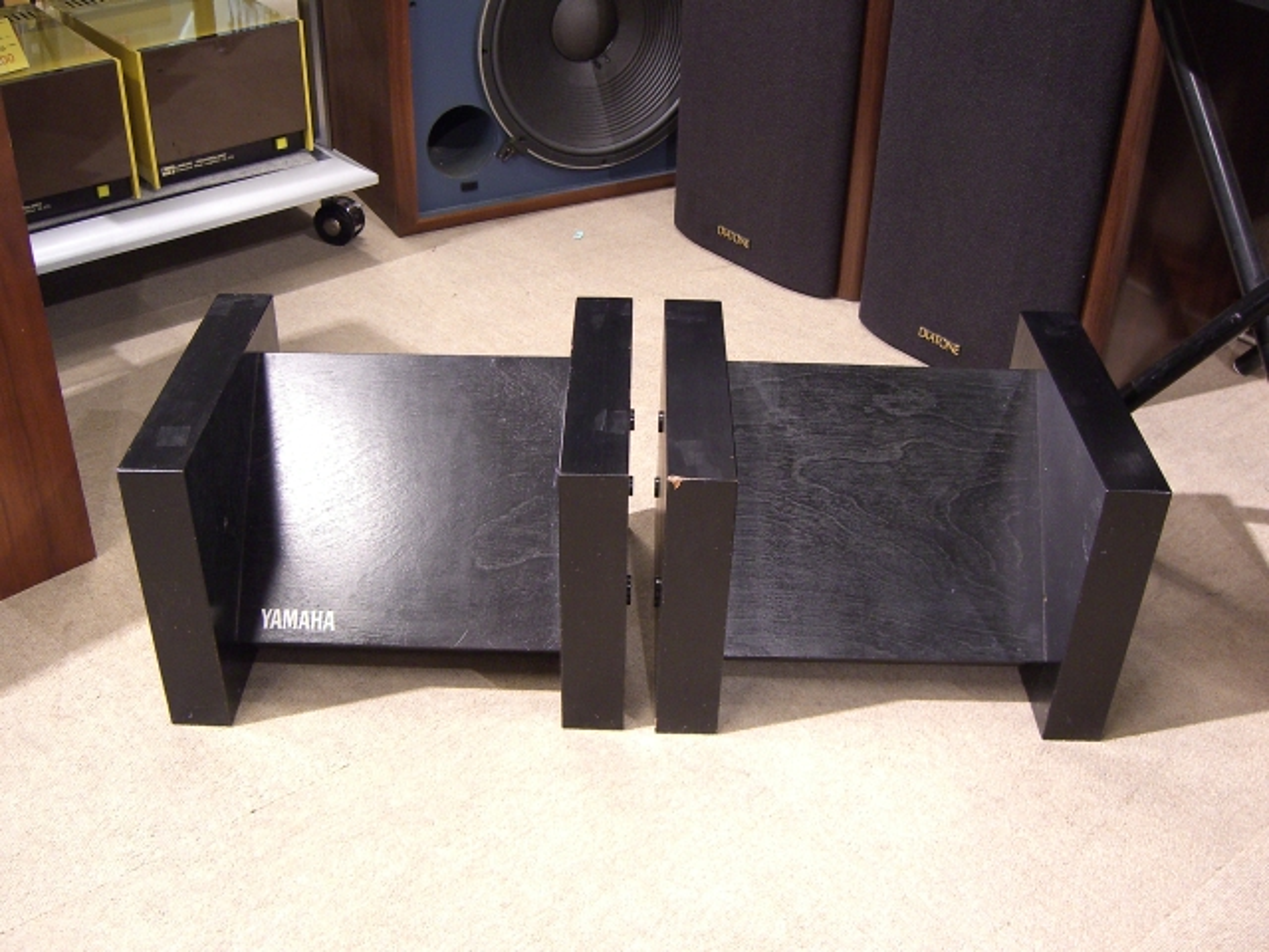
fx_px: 1393
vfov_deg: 37.7
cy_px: 476
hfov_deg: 49.0
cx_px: 634
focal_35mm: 38
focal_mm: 7.9
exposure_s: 1/13
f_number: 2.8
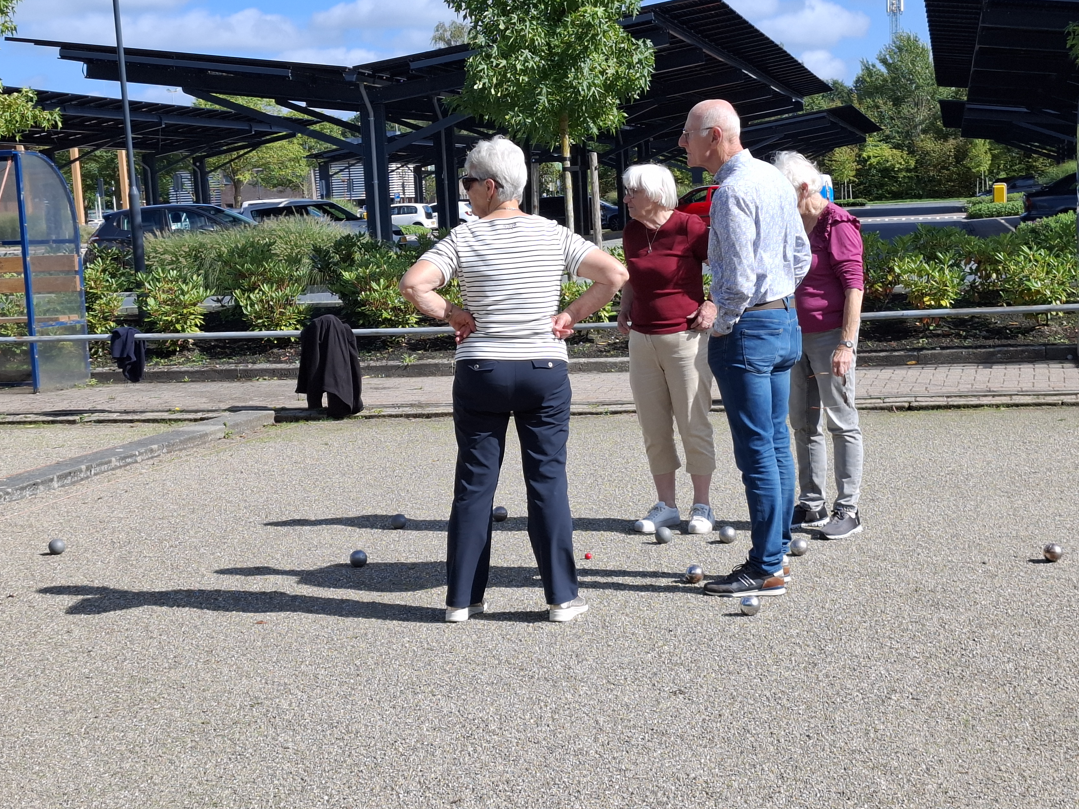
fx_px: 873
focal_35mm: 28
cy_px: 439
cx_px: 544
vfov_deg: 49.7
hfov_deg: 63.4
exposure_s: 1/1623
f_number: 1.8
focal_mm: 5.54
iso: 50
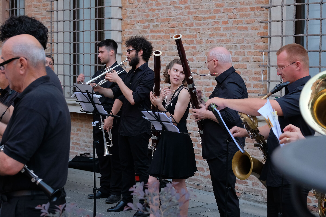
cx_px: 163
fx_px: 679
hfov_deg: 27.0
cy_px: 108
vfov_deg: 18.2
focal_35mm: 75
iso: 1600
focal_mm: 50
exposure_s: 1/125
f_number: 5
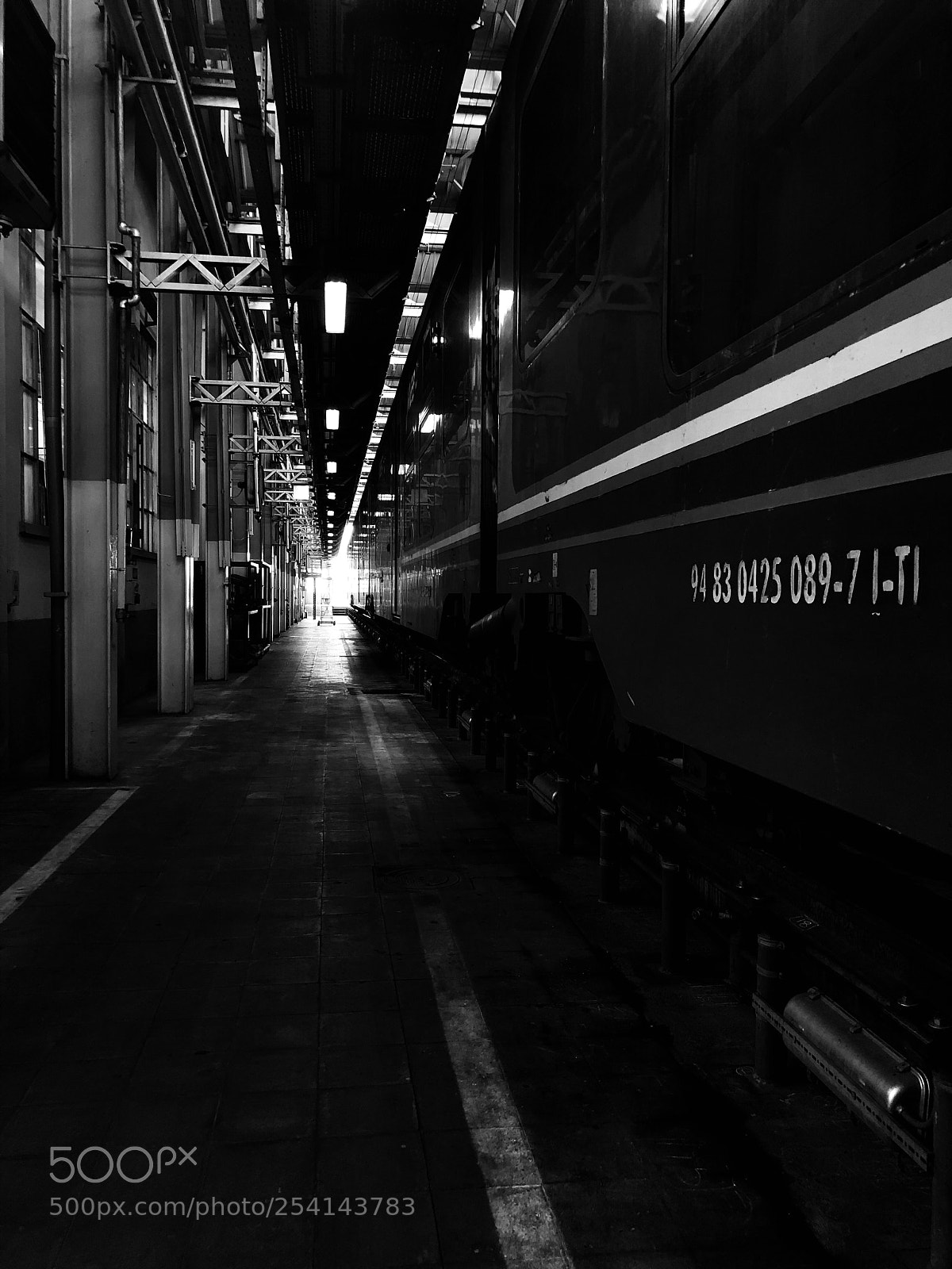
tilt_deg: -1.7
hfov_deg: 49.7
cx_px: 476
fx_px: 1027
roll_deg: -0.3
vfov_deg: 63.4
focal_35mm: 28
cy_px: 634
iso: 25
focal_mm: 4
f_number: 1.8
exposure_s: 1/33
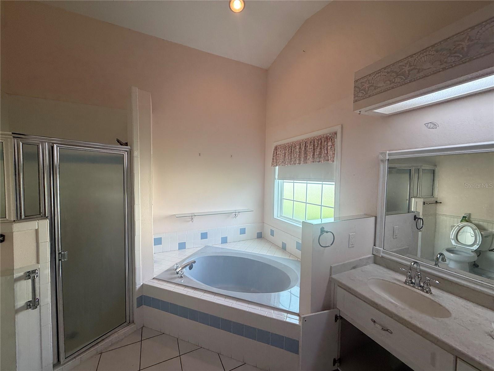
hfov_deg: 102.1
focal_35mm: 14
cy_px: 186
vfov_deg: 85.7
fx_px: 200
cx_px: 247
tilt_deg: -2.1
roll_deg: -1.4
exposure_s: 1/120
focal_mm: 2.22
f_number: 2.2
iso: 50
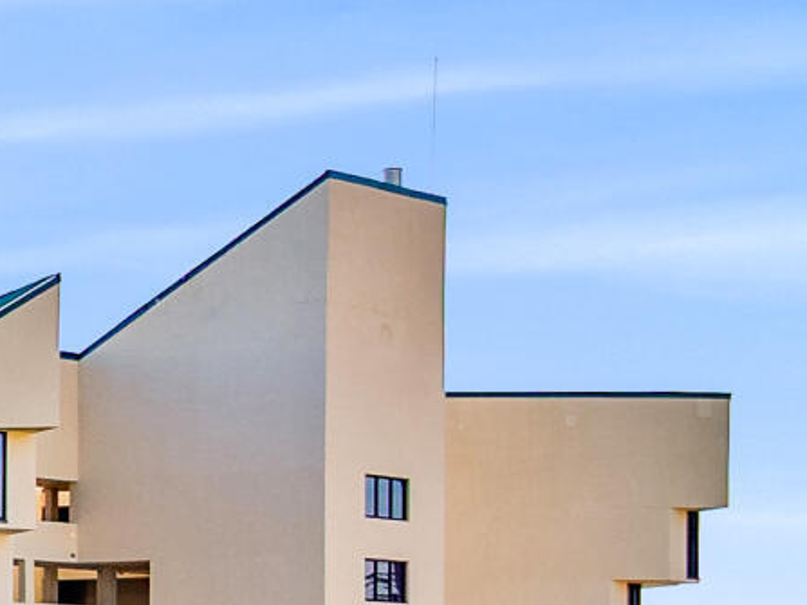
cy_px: 870
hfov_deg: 10.1
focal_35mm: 161
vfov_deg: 9.0
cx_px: -1345
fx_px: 3752
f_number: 3.5
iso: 100
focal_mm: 12.29
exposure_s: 1/640
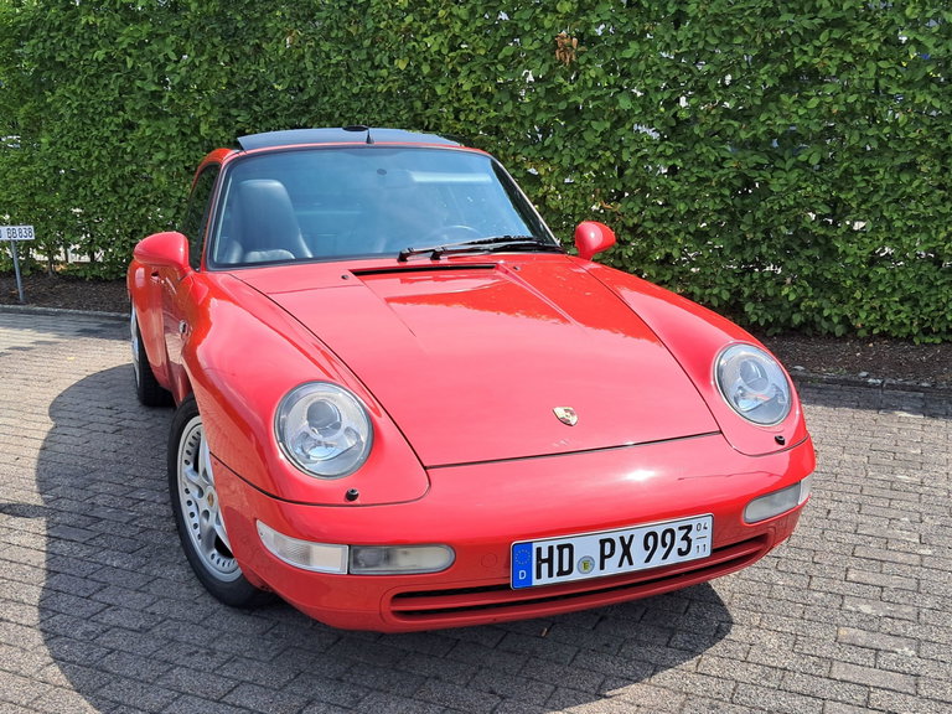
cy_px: 357
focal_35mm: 27
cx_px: 476
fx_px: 743
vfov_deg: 51.4
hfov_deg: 65.3
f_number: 1.8
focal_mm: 4
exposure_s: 1/500
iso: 50
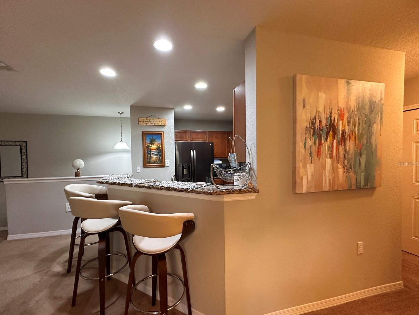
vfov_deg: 81.7
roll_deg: -0.5
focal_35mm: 15
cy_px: 164
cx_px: 199
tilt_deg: -2.0
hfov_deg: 98.1
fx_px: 182
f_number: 2.2
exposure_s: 1/60
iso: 400
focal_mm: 2.22
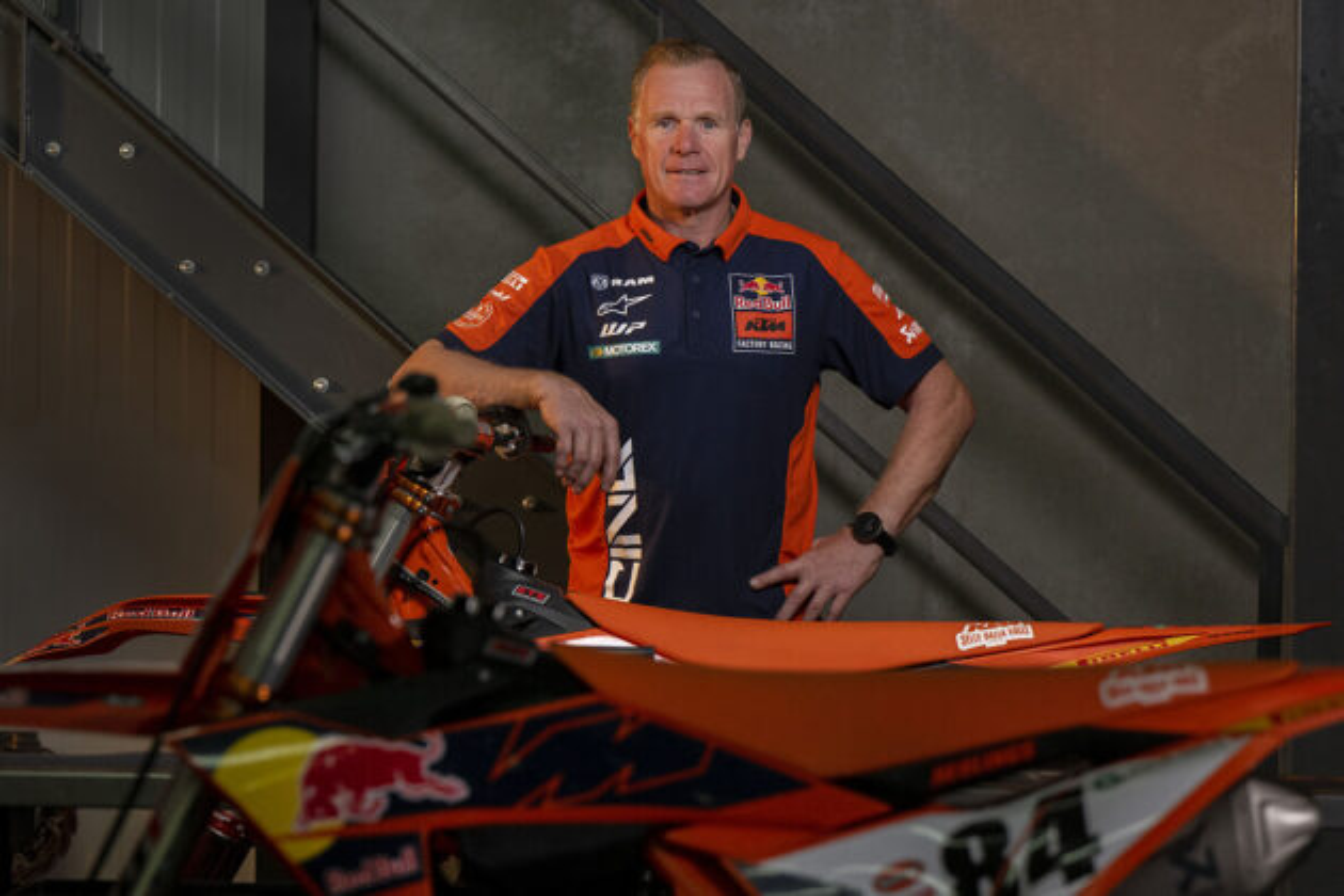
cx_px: 672
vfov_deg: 6.1
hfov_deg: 9.1
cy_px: 448
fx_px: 8399
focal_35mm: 225
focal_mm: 150
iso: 400
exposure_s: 1/1000
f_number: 4
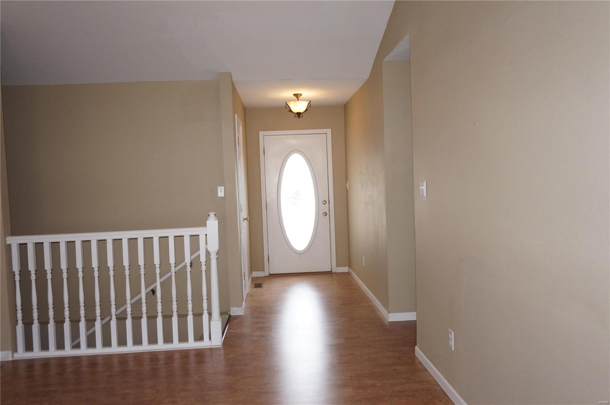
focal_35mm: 30
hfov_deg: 62.0
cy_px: 202
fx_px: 508
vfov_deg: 43.5
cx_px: 305
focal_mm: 20
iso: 640
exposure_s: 1/160
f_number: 4
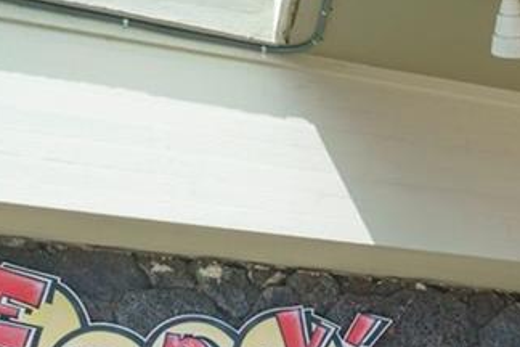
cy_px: 569
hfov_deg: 19.5
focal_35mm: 89
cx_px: 812
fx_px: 1285
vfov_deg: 14.1
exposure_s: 1/160
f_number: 5
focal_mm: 18
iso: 125
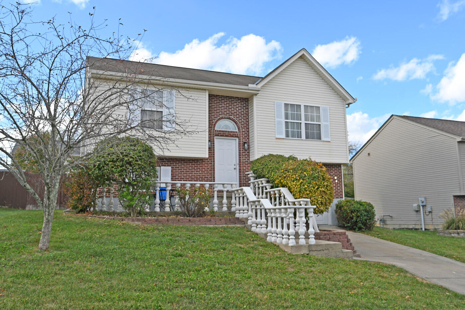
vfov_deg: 43.6
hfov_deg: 61.9
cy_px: 155
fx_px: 388
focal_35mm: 30
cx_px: 232
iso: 100
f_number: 6.3
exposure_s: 1/250
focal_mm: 30
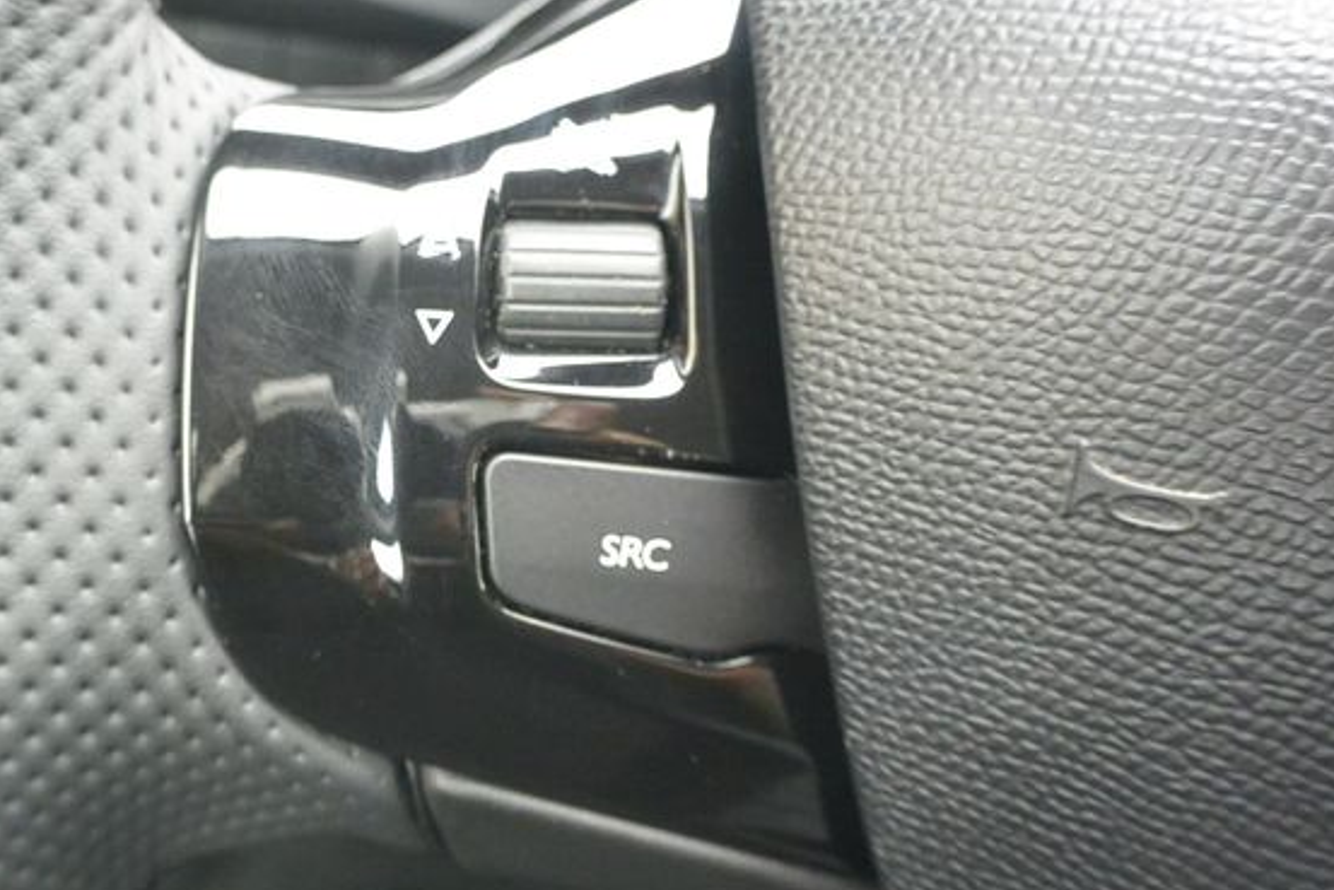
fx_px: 1853
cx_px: 514
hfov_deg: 39.4
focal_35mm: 50
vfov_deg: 27.0
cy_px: 418
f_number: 3.5
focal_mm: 10
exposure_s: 1/60
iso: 720
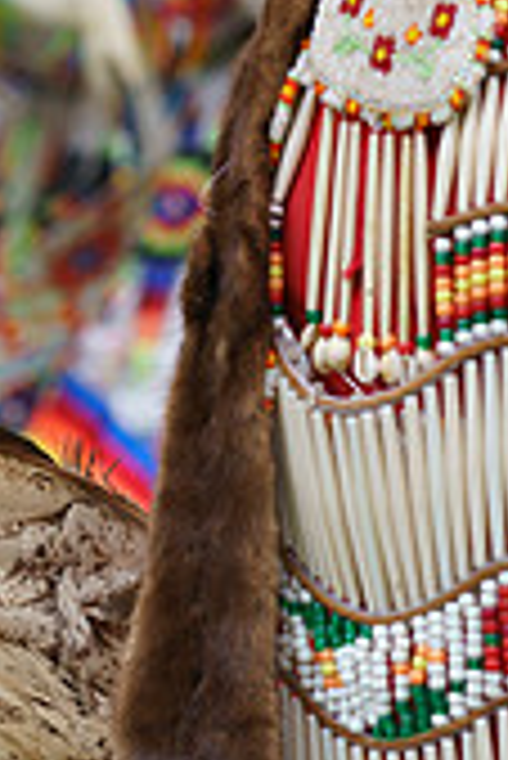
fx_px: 7139
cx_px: 346
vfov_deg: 6.1
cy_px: -153
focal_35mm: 338
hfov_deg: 4.1
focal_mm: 127
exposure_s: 1/400
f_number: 4
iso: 250
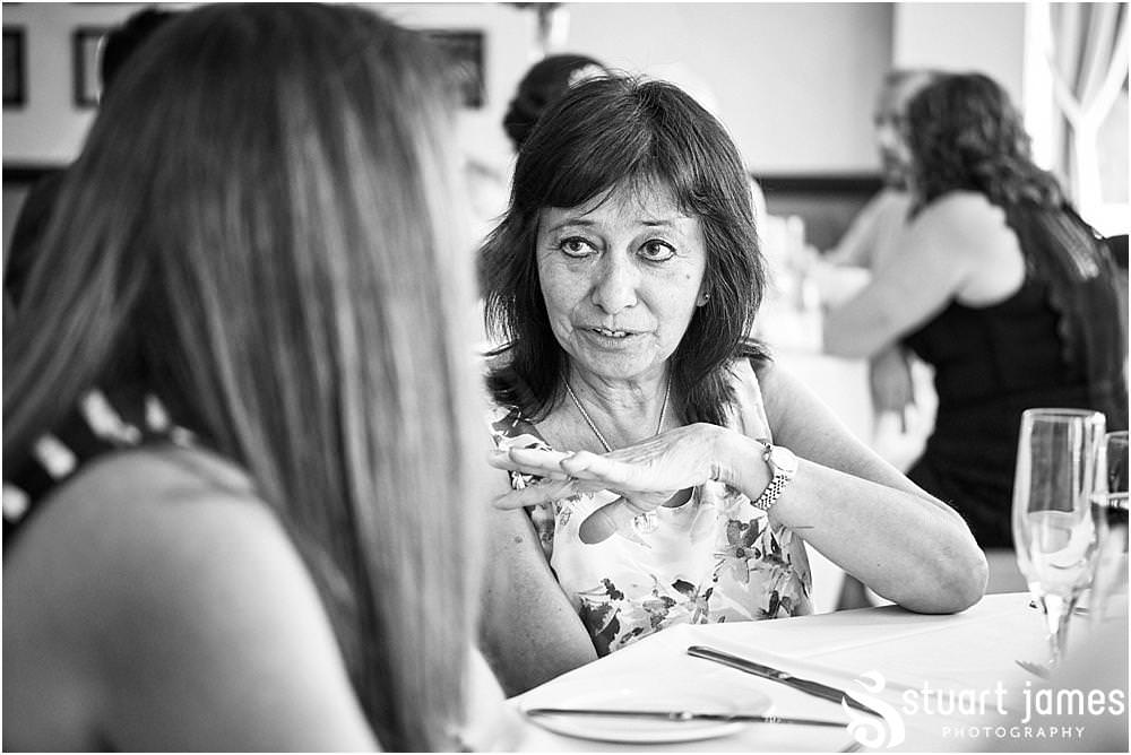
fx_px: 2358
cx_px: 566
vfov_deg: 18.2
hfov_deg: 27.0
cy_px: 378
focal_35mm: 75
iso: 1250
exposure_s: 1/400
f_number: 2
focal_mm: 50
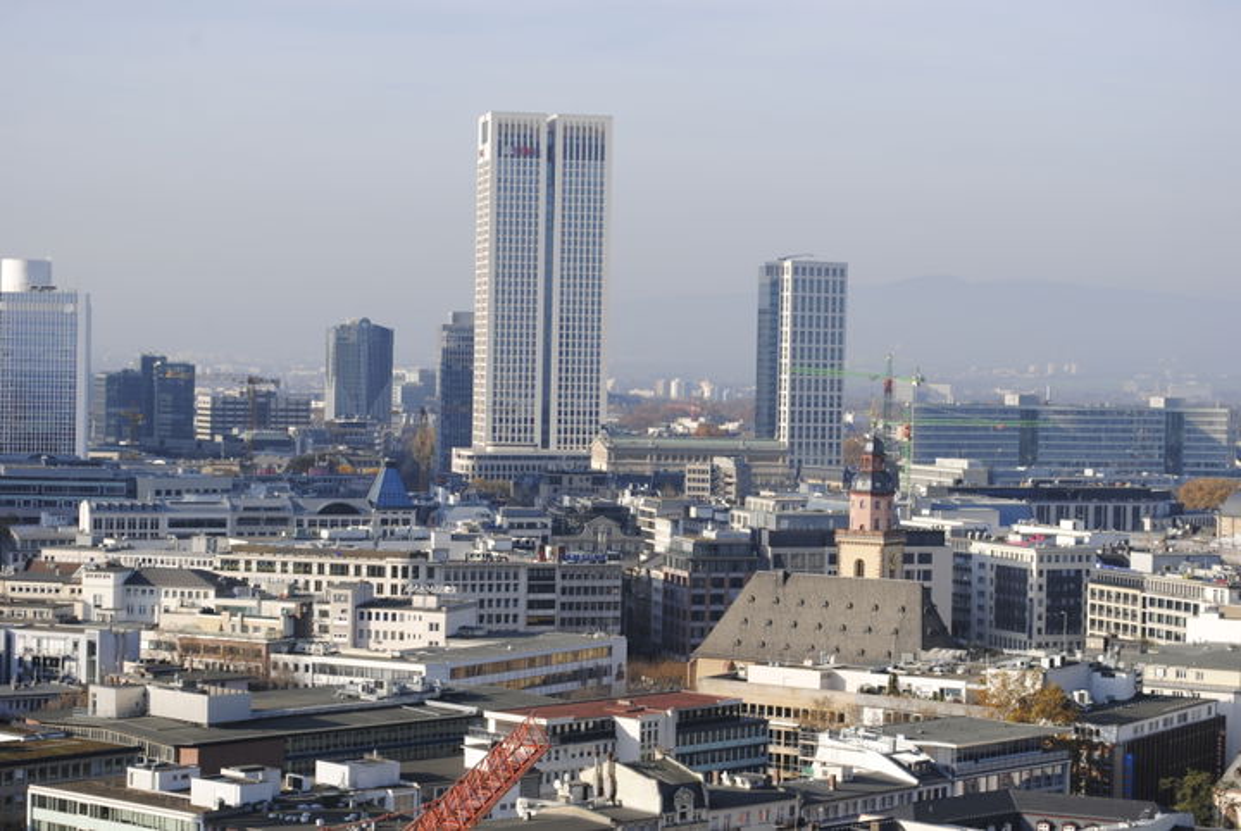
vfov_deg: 16.6
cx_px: 620
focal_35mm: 82
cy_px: 416
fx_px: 2847
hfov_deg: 24.6
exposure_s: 1/250
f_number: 8
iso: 100
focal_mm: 55
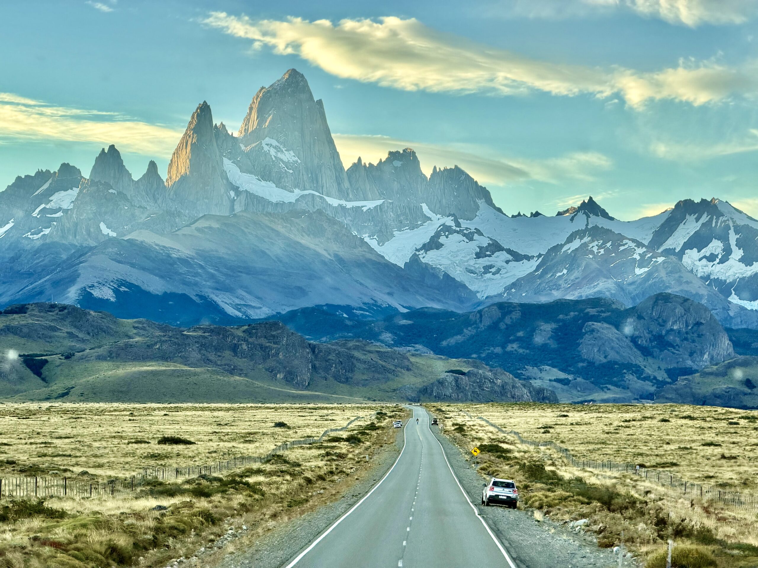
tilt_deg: +1.8
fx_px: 2190
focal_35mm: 100
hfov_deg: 19.6
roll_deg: +0.6
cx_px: 379
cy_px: 284
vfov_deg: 14.8
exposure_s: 1/388
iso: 50
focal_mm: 16.89
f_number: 2.8
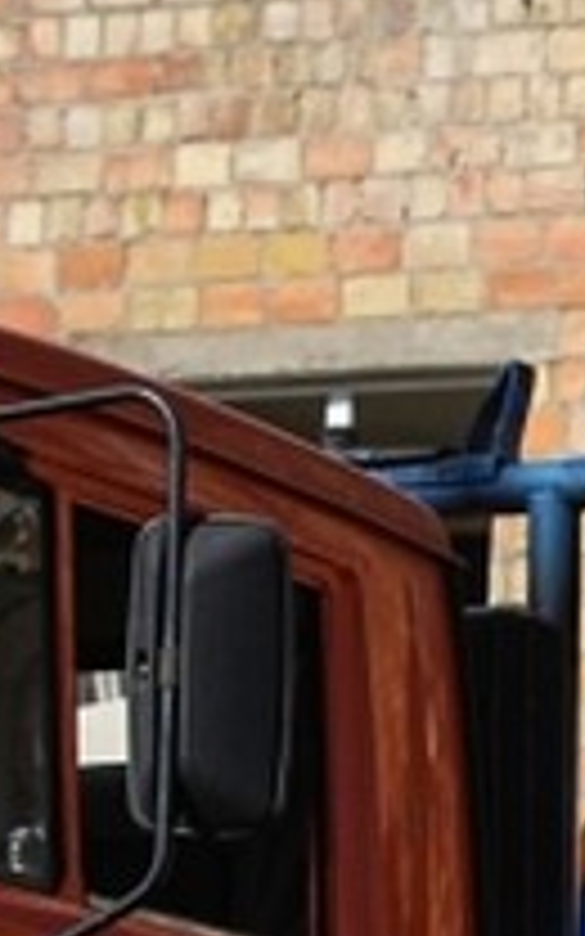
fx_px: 6913
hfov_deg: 4.3
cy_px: 1438
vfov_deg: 7.6
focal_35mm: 271
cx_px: 2632
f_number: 8
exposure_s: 1/800
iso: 320
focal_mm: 46
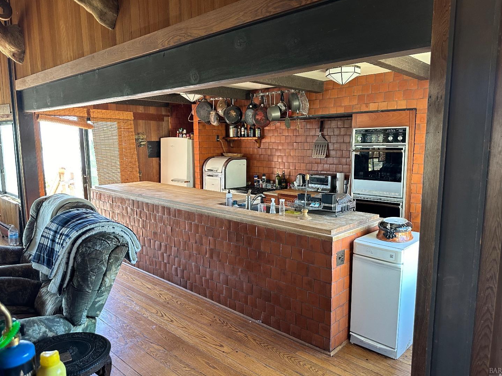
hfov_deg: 69.4
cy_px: 187
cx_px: 256
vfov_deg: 54.9
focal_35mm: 25
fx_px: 363
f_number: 1.78
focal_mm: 6.86
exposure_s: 1/81
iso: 250
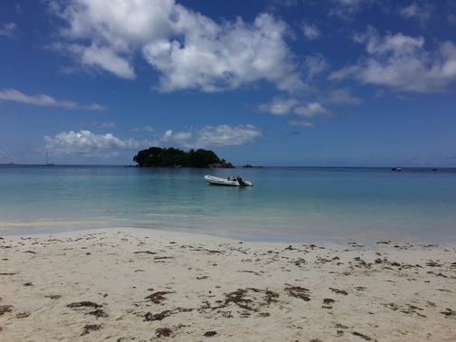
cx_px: 228
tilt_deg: -2.1
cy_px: 171
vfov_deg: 48.2
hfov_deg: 61.7
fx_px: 382
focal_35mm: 29
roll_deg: -0.6
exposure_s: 1/2747
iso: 25
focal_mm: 4.15
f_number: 2.2
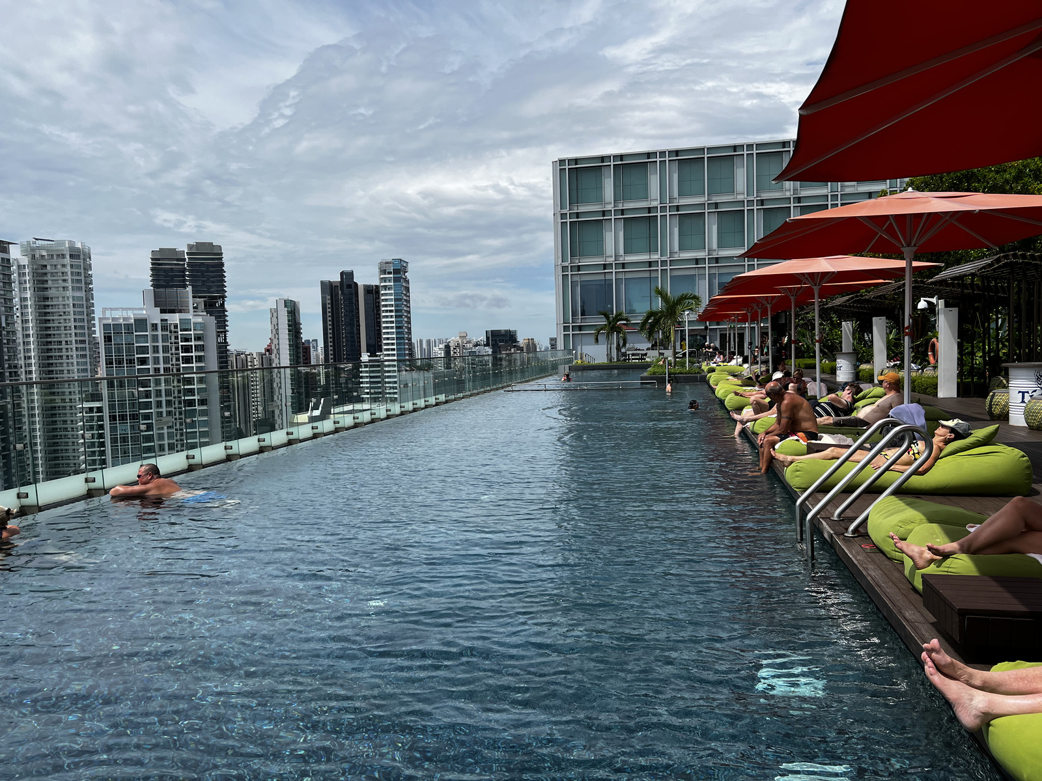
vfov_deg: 53.1
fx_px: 783
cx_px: 521
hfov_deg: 67.3
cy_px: 390
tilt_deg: -3.4
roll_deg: +2.3
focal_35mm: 26
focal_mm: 5.7
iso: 50
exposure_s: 1/6579
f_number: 1.5
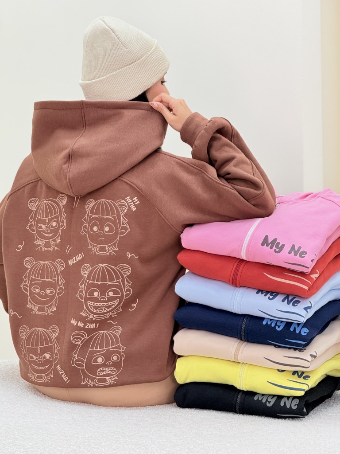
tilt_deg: -8.6
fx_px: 1572
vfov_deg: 16.4
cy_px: 227
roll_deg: -1.6
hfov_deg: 12.3
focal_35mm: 120
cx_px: 170
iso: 50
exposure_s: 1/186
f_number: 2.8
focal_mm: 15.66
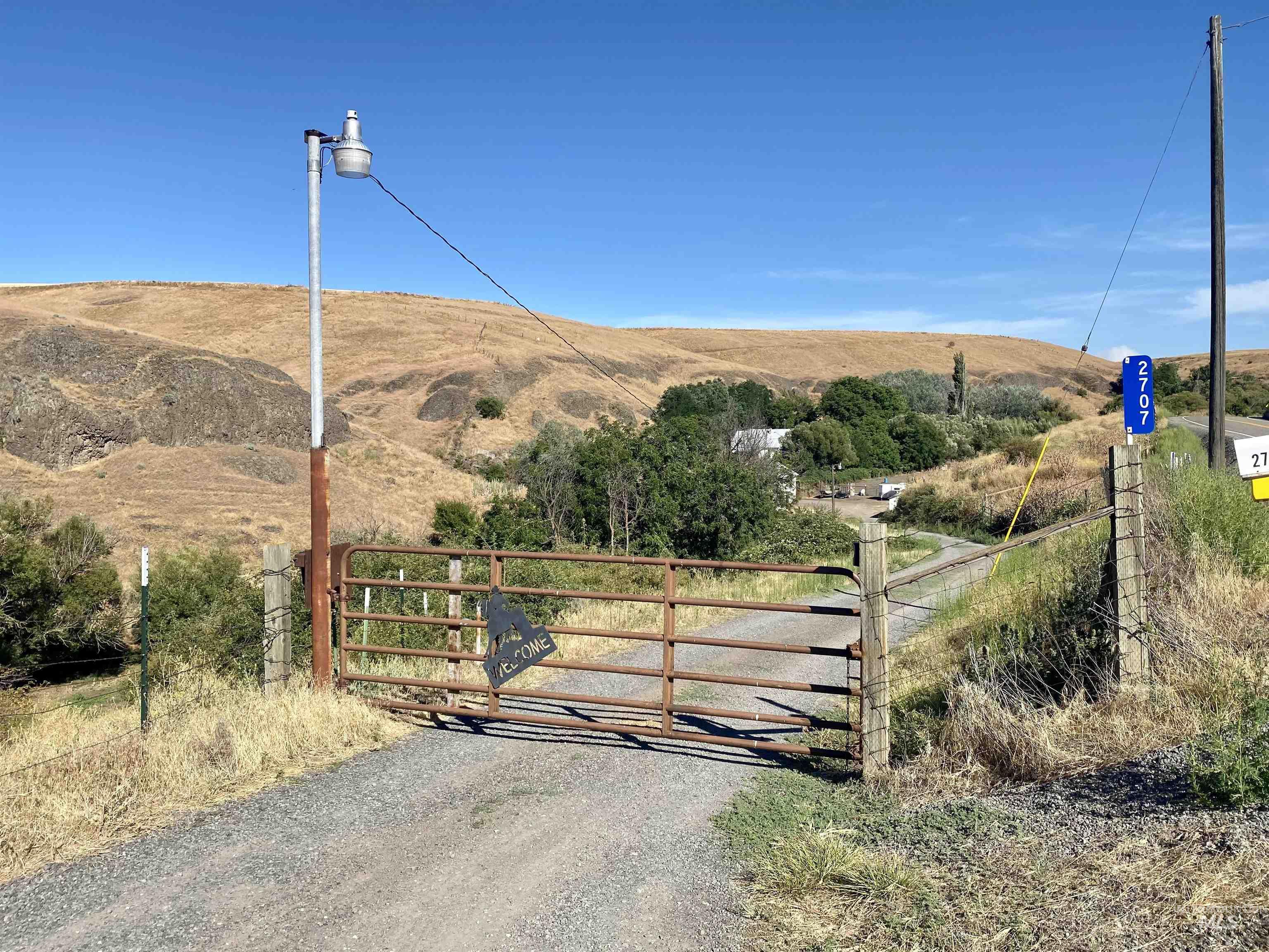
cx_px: 634
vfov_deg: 53.1
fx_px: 953
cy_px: 476
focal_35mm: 26
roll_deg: +0.1
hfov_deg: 67.3
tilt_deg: -3.9
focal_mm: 4.25
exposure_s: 1/2967
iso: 32
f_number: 1.8
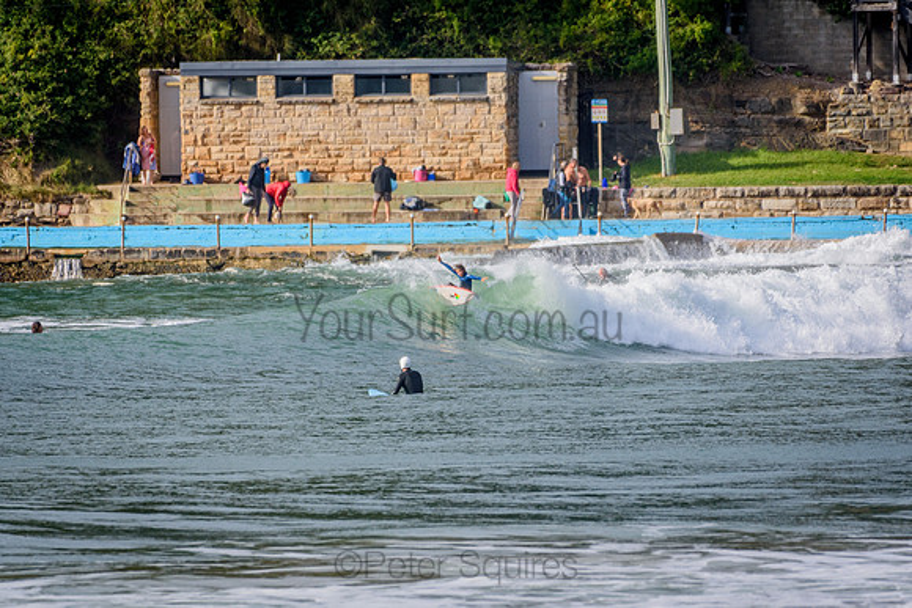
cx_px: 456
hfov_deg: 2.7
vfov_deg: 1.8
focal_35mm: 750
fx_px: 19004
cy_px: 304
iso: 360
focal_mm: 500
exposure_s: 1/2000
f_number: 5.6
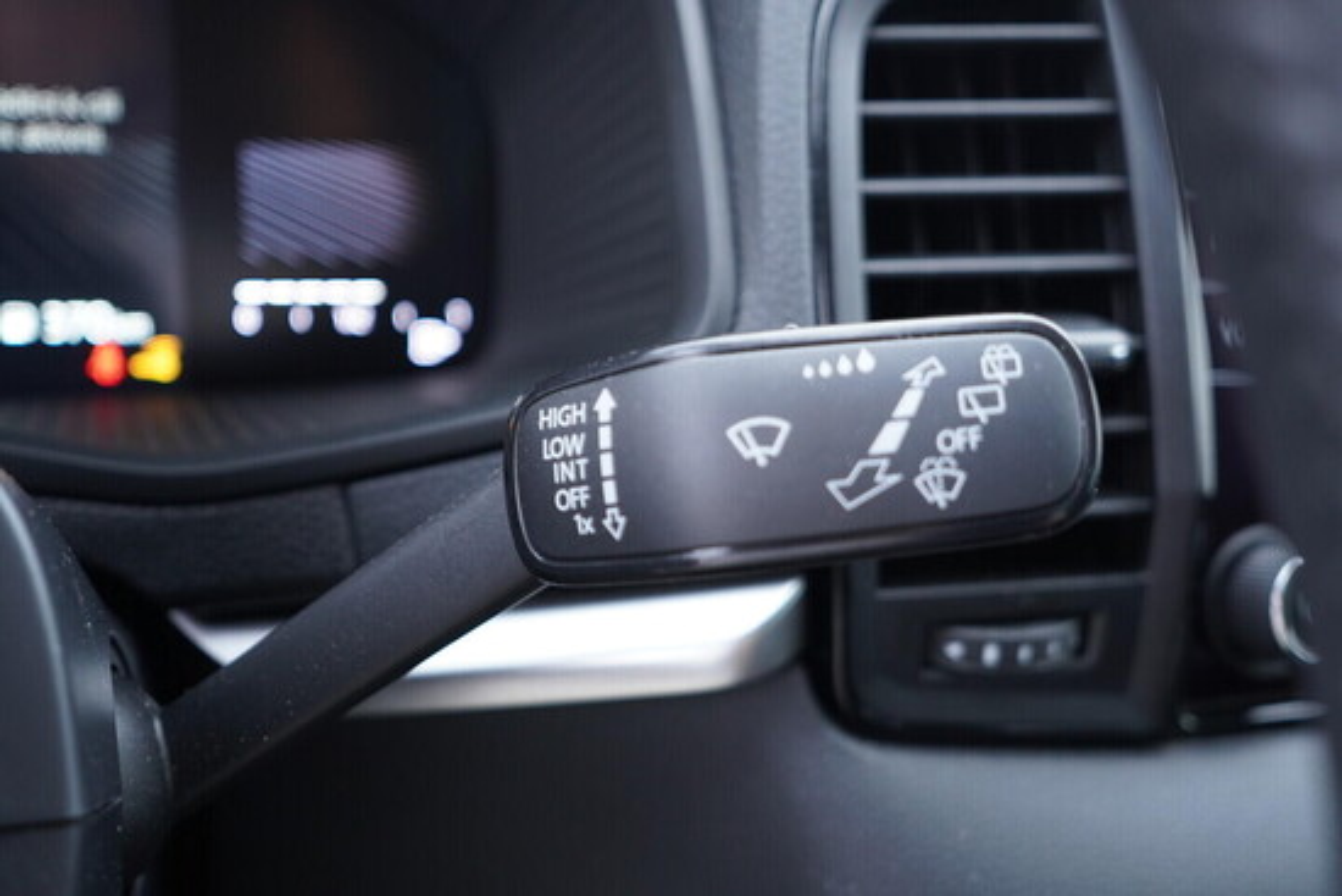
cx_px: 671
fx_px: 1342
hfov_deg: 53.1
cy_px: 448
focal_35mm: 36
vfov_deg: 36.9
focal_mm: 24
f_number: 2.8
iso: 500
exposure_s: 1/40
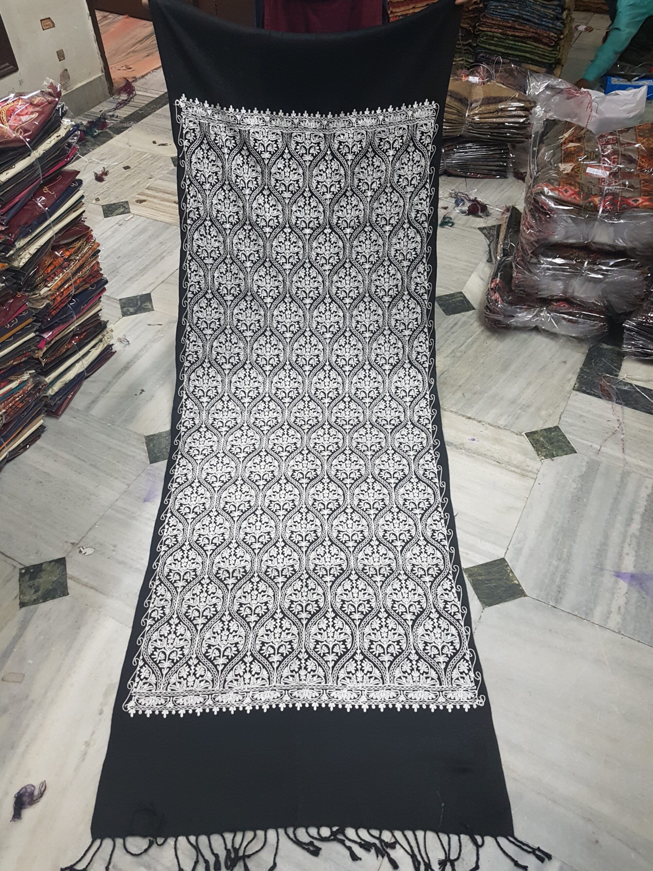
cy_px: 436
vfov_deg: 67.3
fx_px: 654
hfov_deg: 53.1
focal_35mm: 26
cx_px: 326
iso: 200
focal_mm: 4.2
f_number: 1.7
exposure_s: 1/11
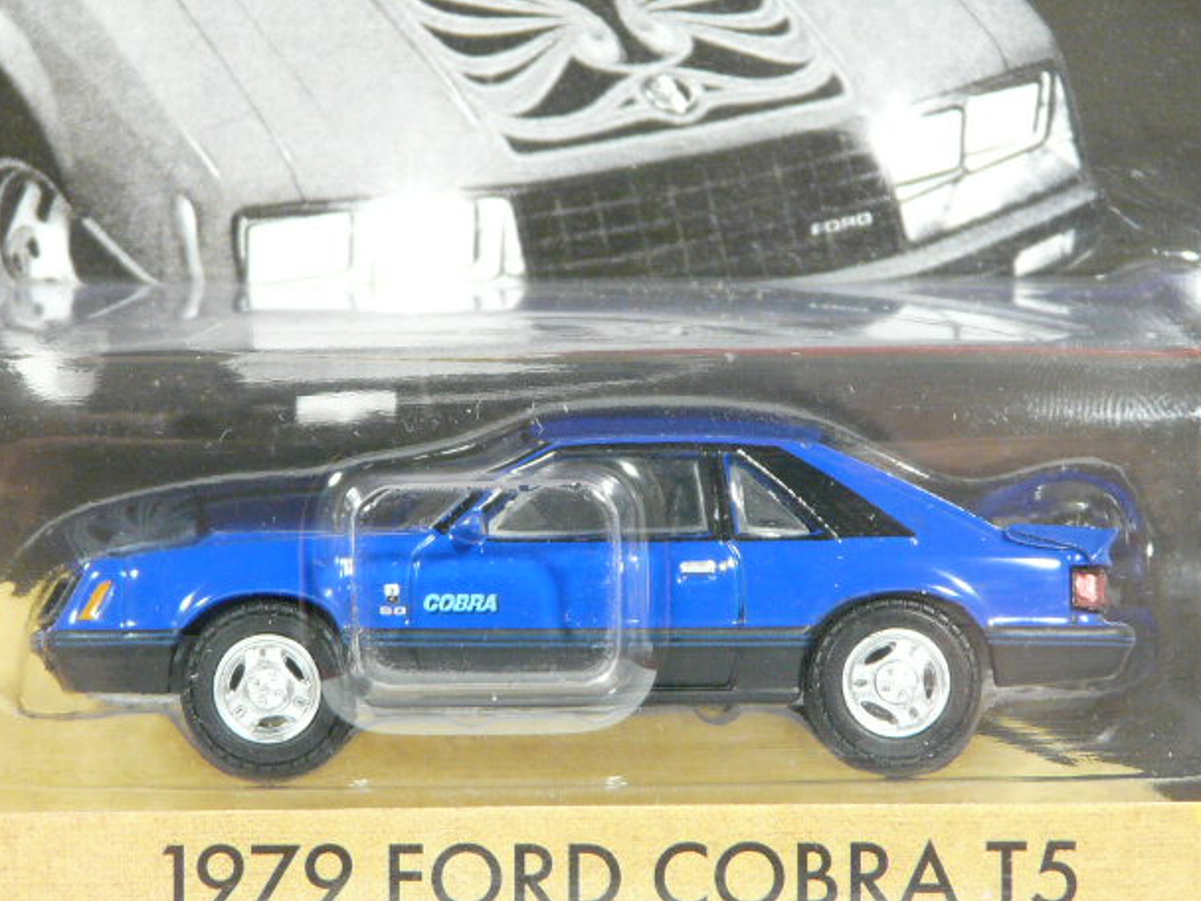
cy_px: 469
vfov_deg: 9.6
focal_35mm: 155
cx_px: 582
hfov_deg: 12.7
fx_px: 5377
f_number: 3.6
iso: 200
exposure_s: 1/20
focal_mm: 15.1
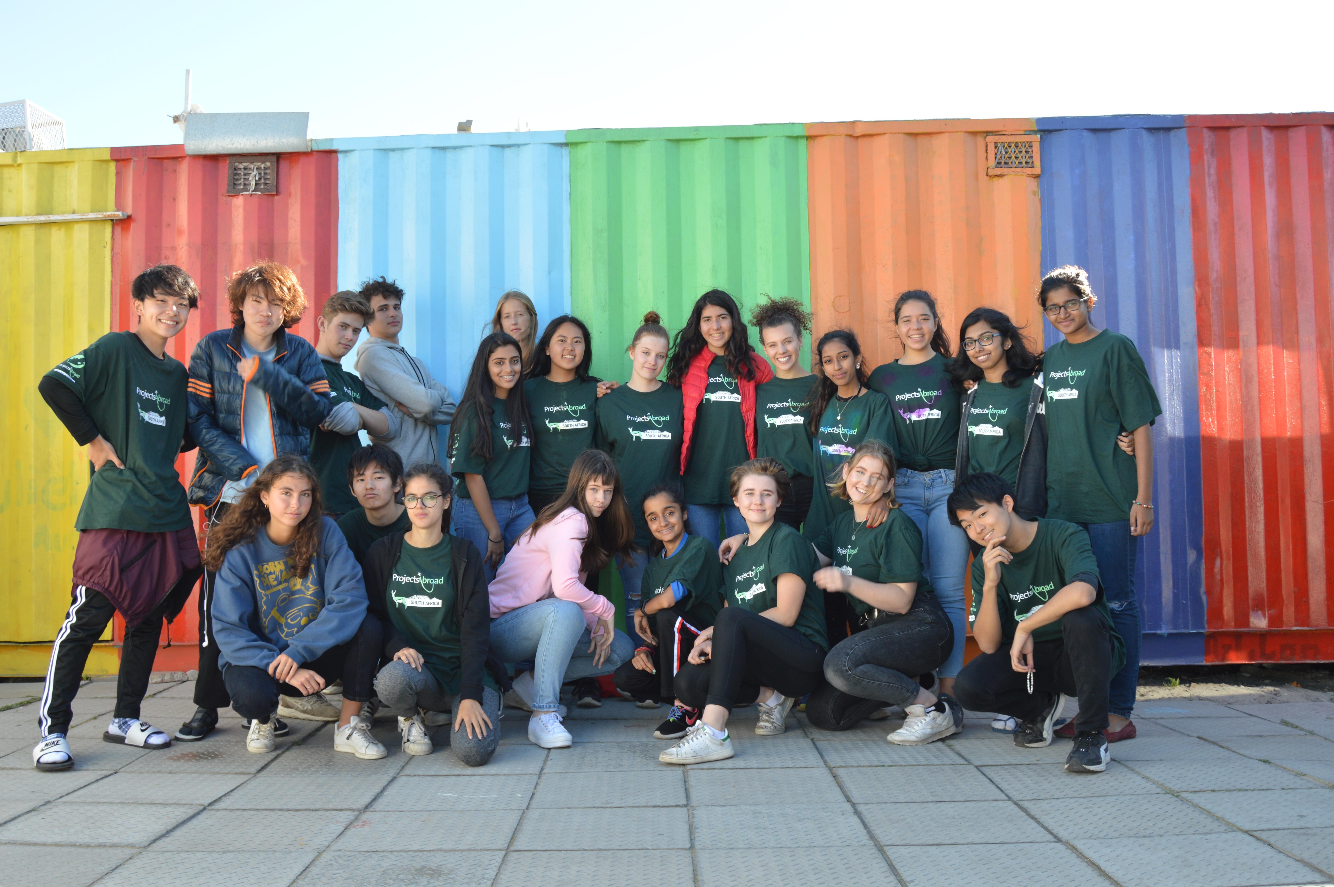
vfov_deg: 39.9
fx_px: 1222
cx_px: 667
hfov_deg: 57.3
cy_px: 444
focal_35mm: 33
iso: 125
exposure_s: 1/125
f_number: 5.6
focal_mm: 22
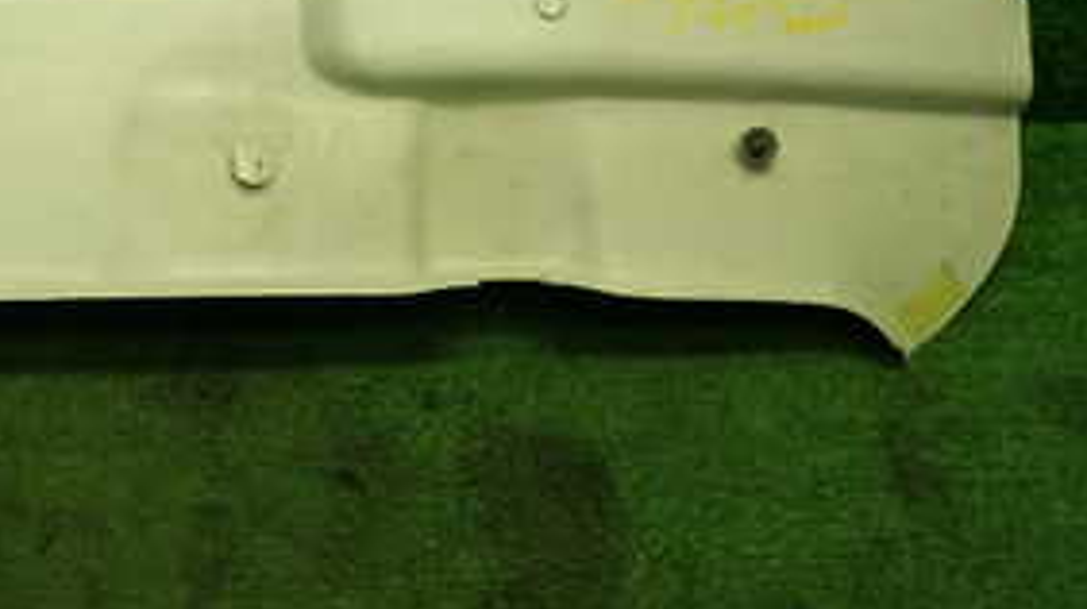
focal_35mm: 58
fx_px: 1670
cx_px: 93
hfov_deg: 33.9
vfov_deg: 20.3
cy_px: 69
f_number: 2
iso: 100
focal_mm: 4.5
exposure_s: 1/60
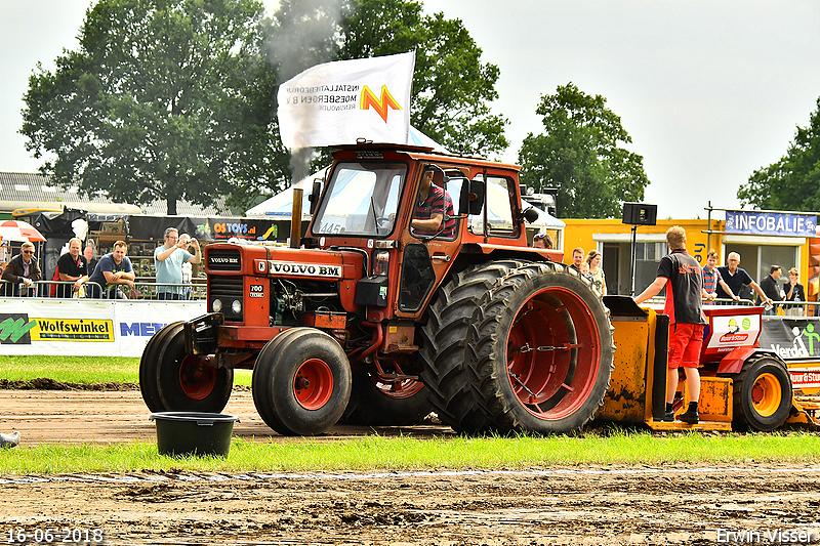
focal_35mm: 150
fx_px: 3416
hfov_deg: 13.7
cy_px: 273
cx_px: 410
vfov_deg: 9.1
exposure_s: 1/1000
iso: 500
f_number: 9
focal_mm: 100
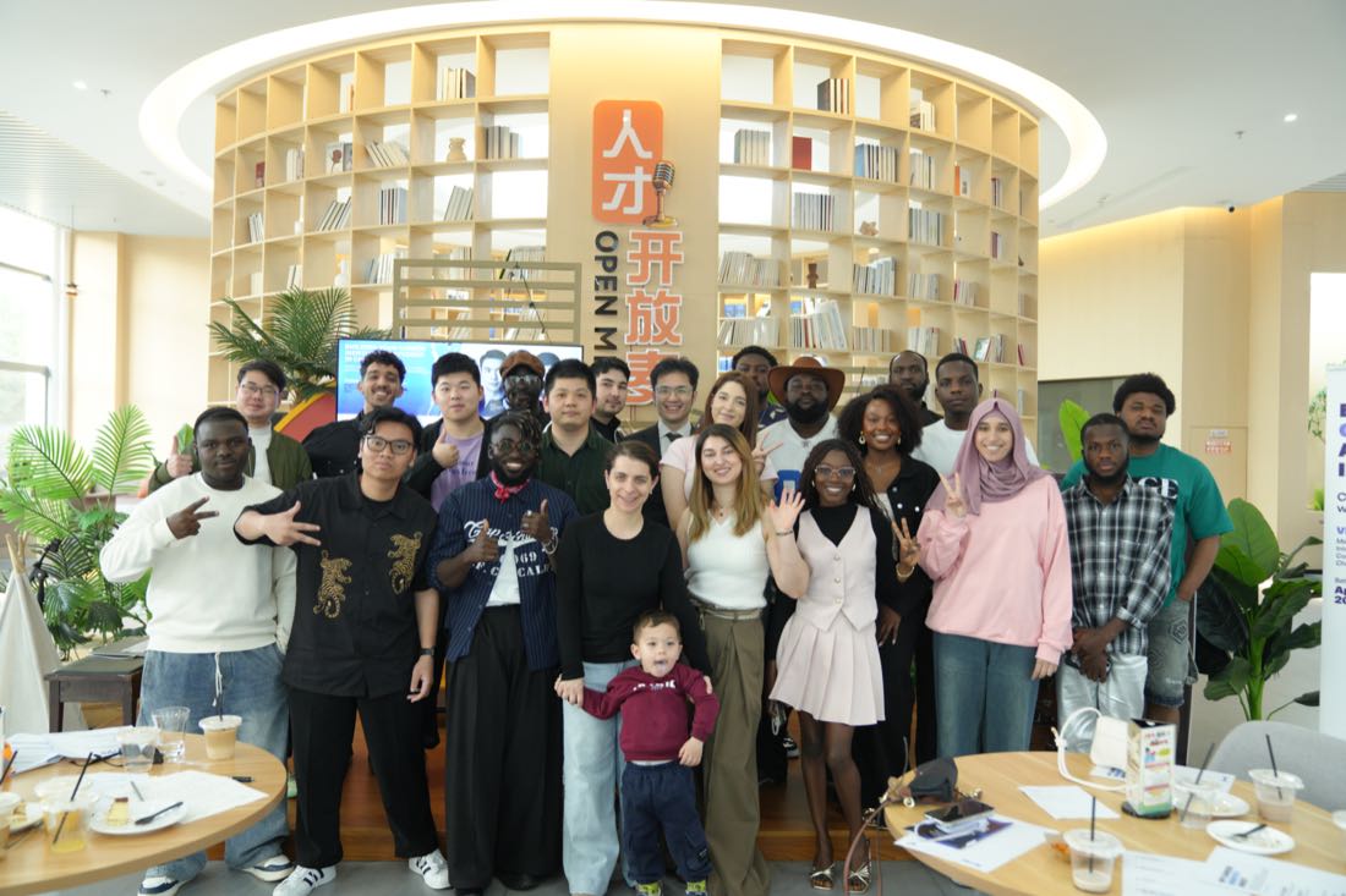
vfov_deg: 44.9
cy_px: 448
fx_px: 1084
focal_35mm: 29
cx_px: 673
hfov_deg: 63.7
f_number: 3.2
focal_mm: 29
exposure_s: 1/125
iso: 1600
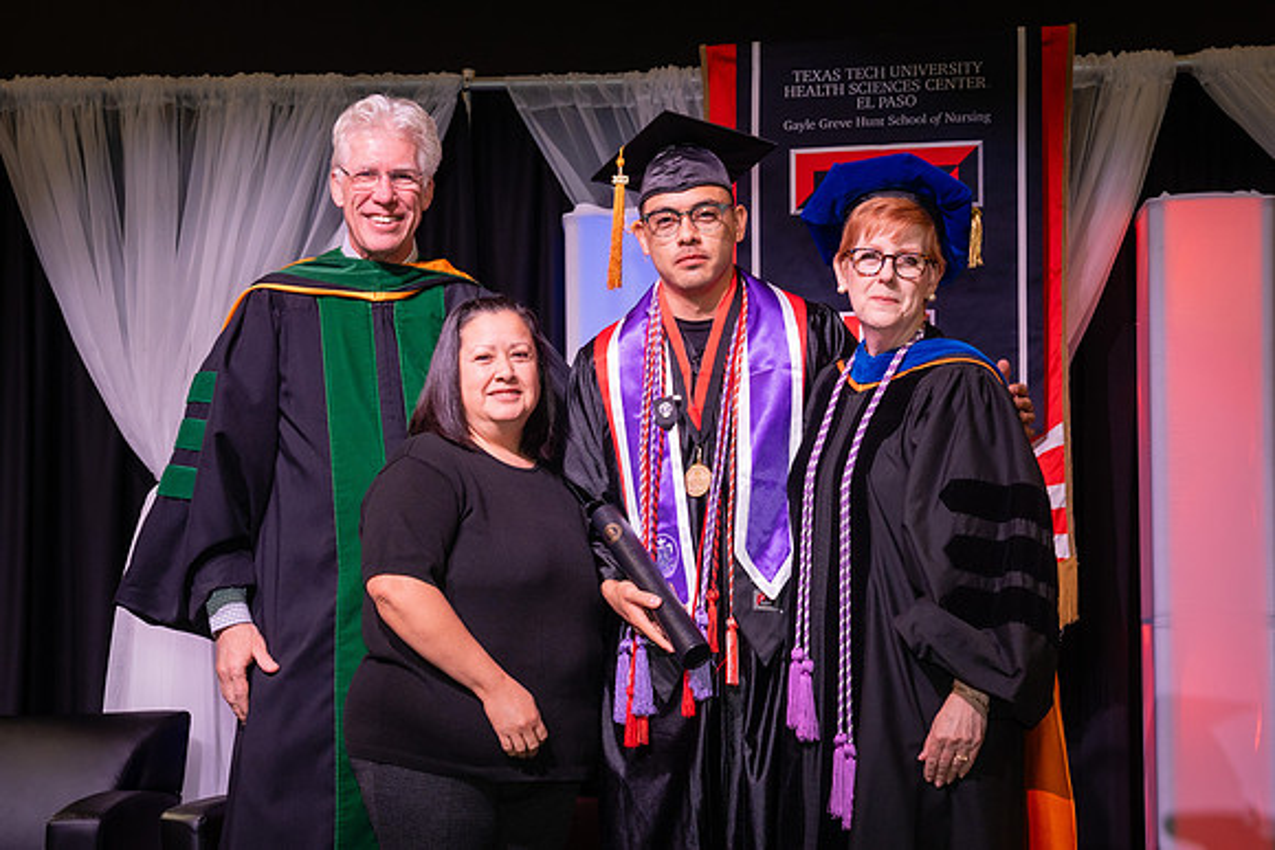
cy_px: 477
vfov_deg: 20.6
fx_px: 2336
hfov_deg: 30.5
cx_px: 627
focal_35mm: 66
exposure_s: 1/160
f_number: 5.6
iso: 1250
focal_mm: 52
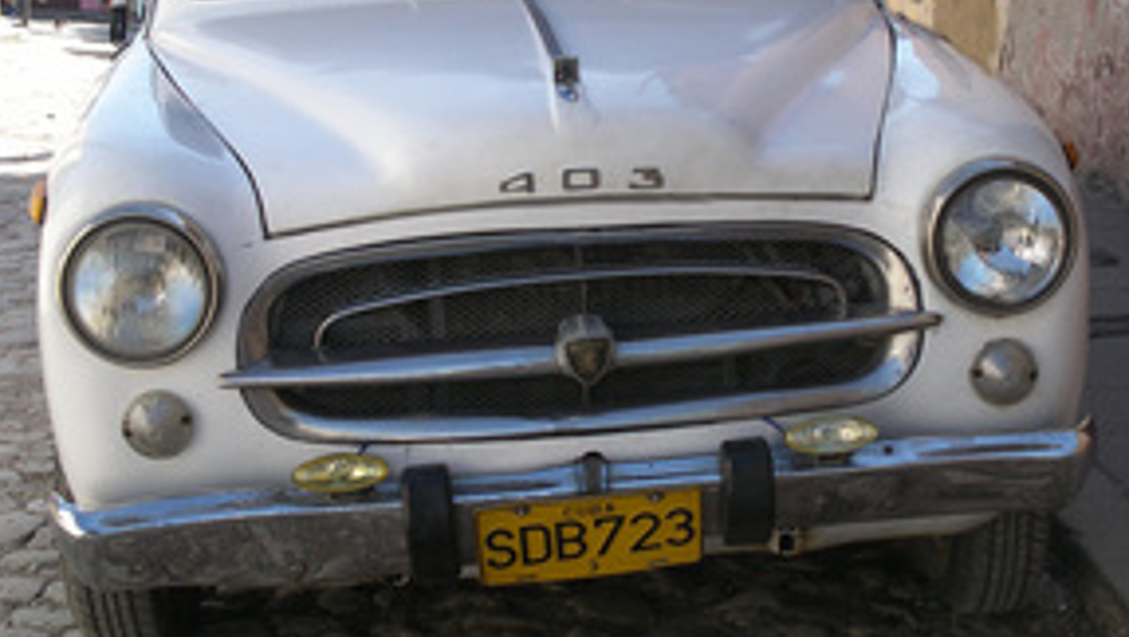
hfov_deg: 27.5
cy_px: 238
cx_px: 622
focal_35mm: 77
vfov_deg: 15.7
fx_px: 2307
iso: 80
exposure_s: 1/200
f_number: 5
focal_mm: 10.9
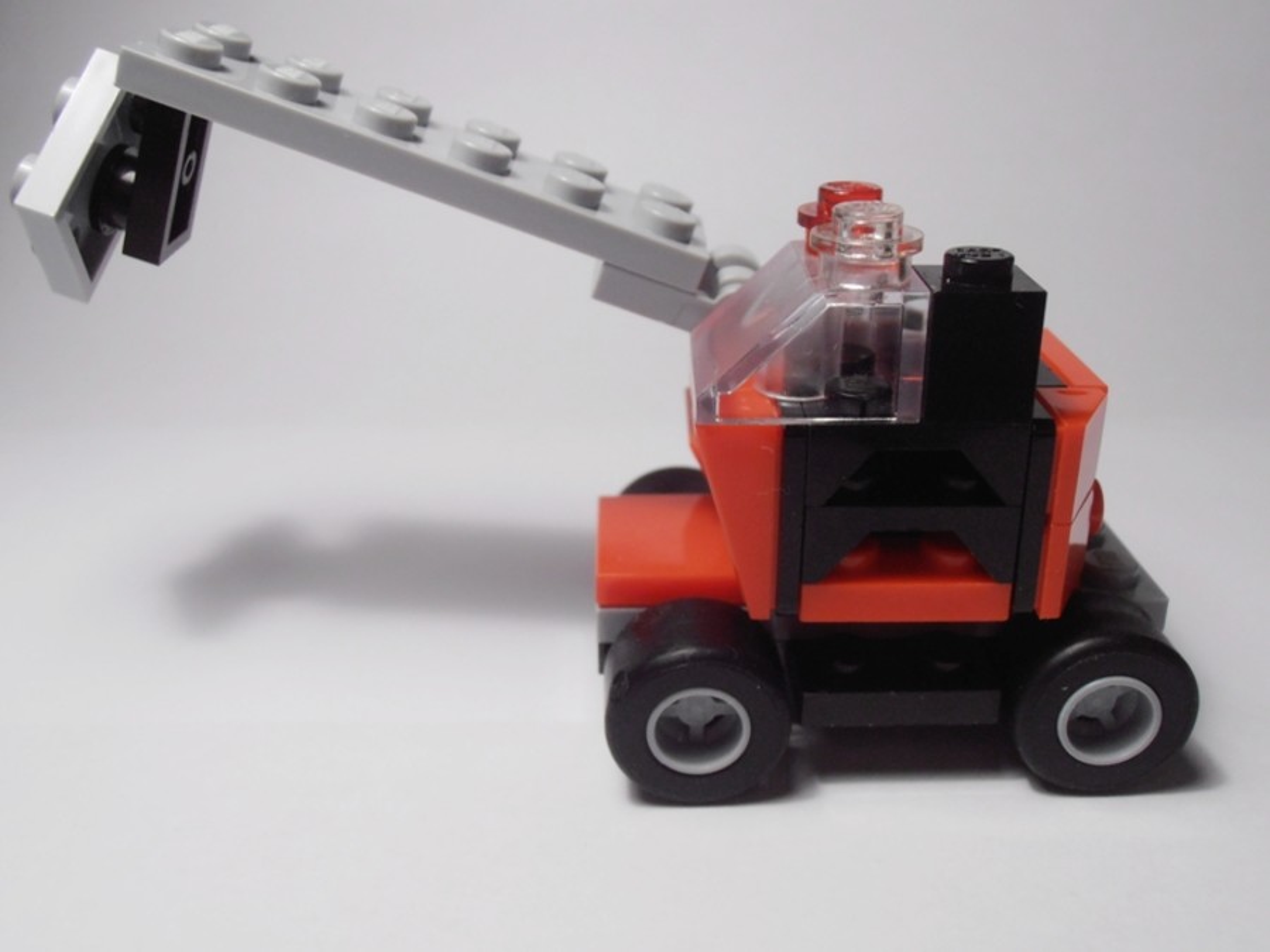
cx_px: 635
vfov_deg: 38.7
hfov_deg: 50.1
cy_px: 476
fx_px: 1357
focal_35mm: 37
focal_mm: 6.61
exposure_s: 1/80
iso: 100
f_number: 3.9
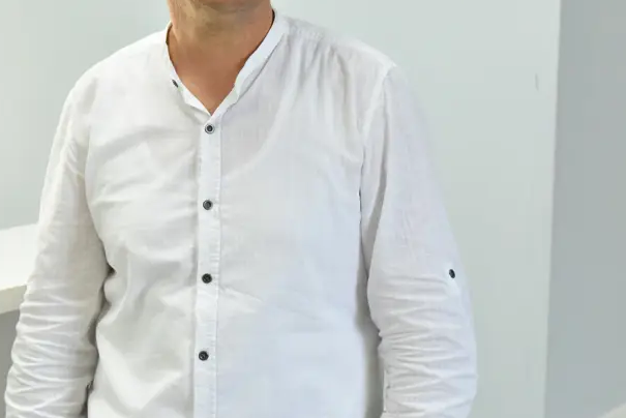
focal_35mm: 88
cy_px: 138
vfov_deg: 15.5
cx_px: 219
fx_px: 1531
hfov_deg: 23.0
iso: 12800
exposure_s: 1/3200
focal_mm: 52
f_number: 3.2
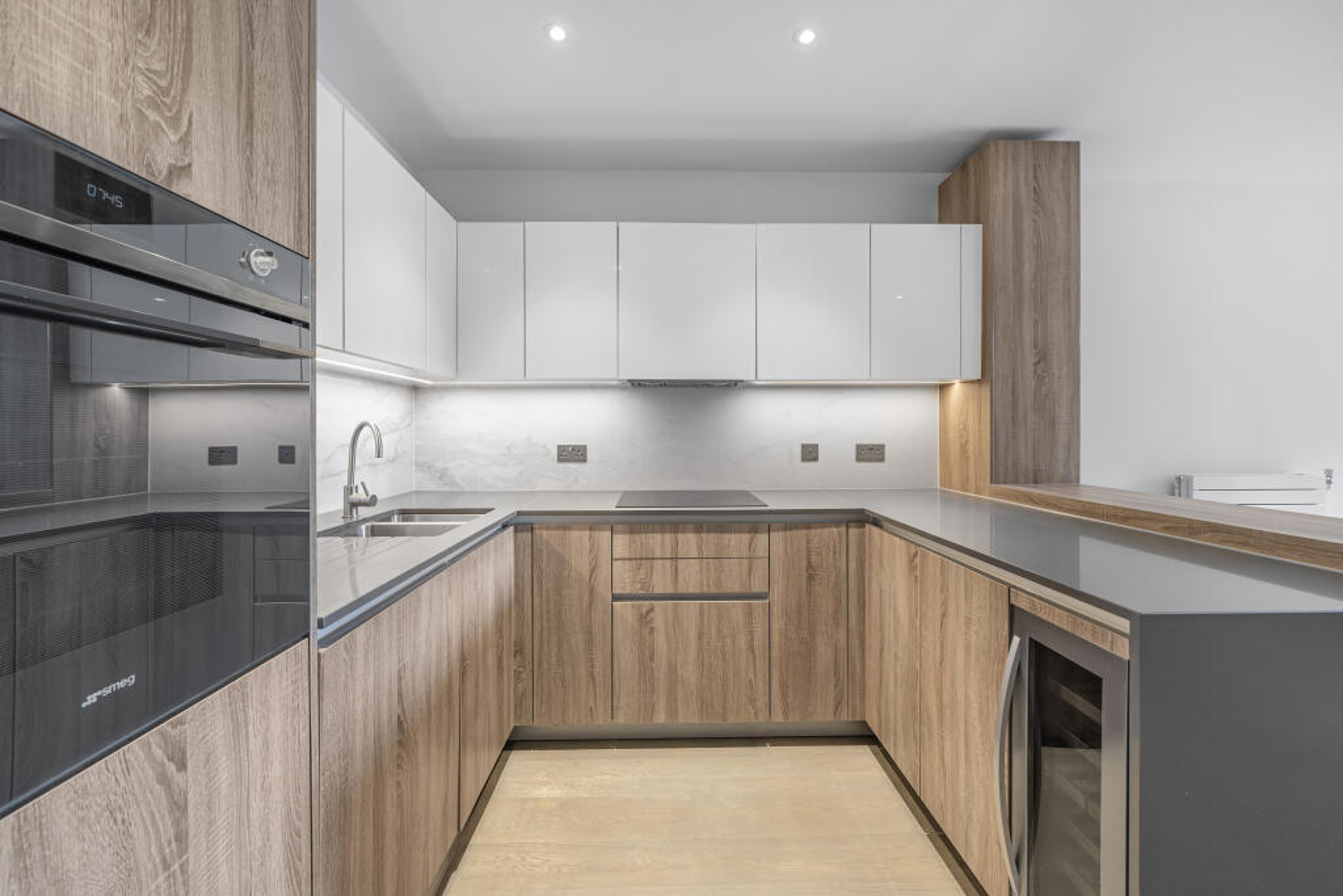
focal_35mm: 13
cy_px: 448
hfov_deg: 108.3
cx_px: 672
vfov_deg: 85.4
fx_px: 485
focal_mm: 13
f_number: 8
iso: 250
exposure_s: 1/4
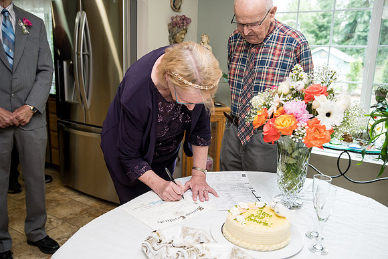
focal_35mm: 32
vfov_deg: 41.1
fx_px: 345
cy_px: 130
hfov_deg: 58.7
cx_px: 194
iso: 1600
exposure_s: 1/320
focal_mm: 32
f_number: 4
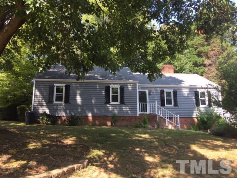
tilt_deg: +11.6
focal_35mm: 29
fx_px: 199
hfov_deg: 61.7
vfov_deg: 48.2
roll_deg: +0.3
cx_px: 118
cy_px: 89
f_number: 2.2
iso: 32
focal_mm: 4.15
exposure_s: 1/252
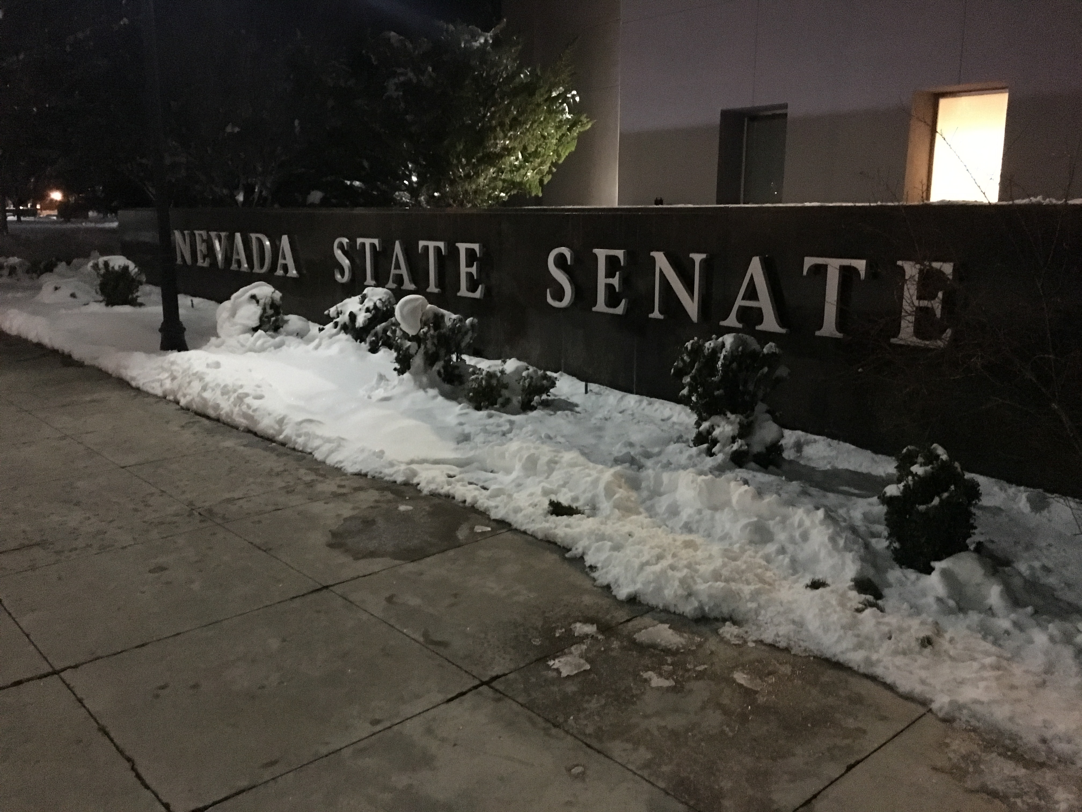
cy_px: 406
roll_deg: -0.3
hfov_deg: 61.7
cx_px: 541
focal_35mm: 29
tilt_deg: -12.3
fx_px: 906
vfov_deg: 48.2
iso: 800
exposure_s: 1/15
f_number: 2.2
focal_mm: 4.15
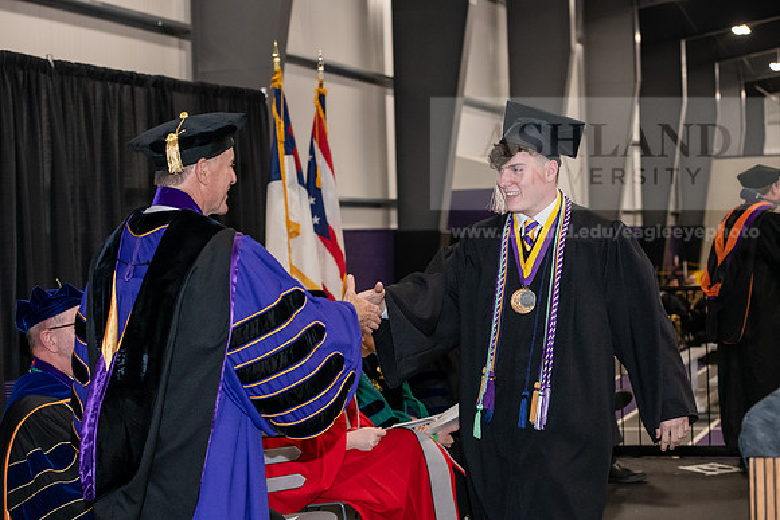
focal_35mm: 70
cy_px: 260
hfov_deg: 28.8
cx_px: 390
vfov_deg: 19.5
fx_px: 1517
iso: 2500
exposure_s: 1/200
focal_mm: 70
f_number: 5
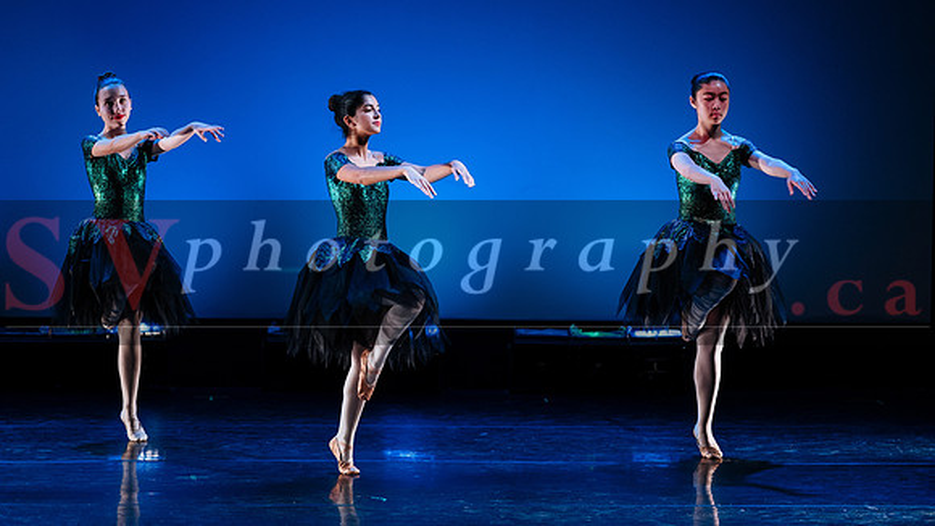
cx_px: 468
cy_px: 216
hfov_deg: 13.9
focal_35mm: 155
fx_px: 3843
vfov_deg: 7.8
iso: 1250
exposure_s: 1/500
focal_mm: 148
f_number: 2.8
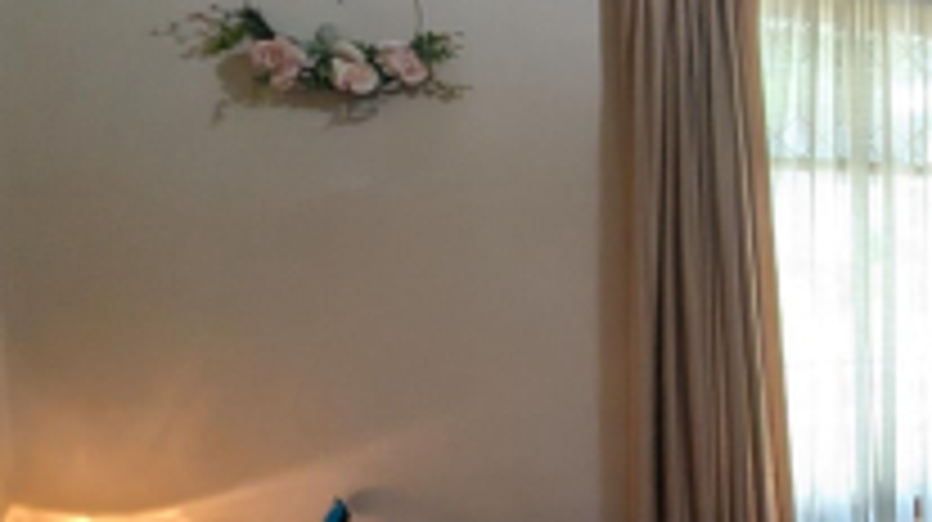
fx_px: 1037
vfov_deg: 28.2
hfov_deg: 31.8
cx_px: 1301
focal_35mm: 42
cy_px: 320
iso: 75
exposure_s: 1/40
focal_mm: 2.02
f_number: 1.7
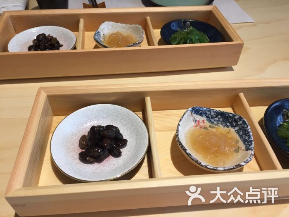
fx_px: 242
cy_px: 108
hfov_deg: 61.7
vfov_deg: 48.2
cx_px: 144
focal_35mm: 29
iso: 64
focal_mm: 4.15
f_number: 2.2
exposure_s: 1/33
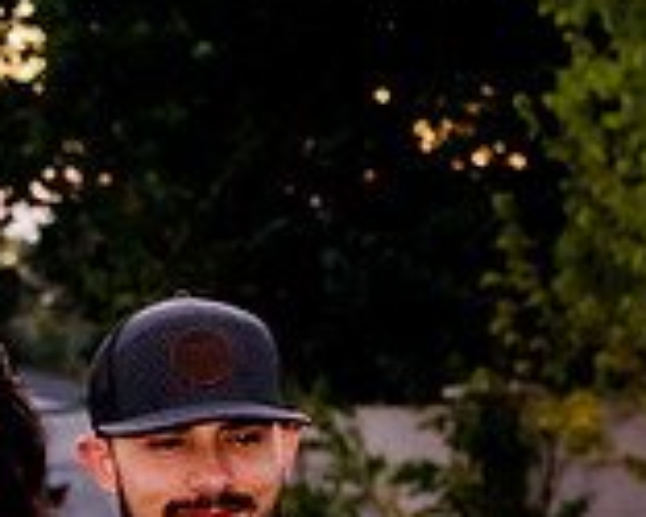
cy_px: 584
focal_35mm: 261
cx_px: -210
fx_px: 4993
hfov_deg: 7.3
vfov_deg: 5.9
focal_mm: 70
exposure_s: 1/200
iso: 1600
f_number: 5
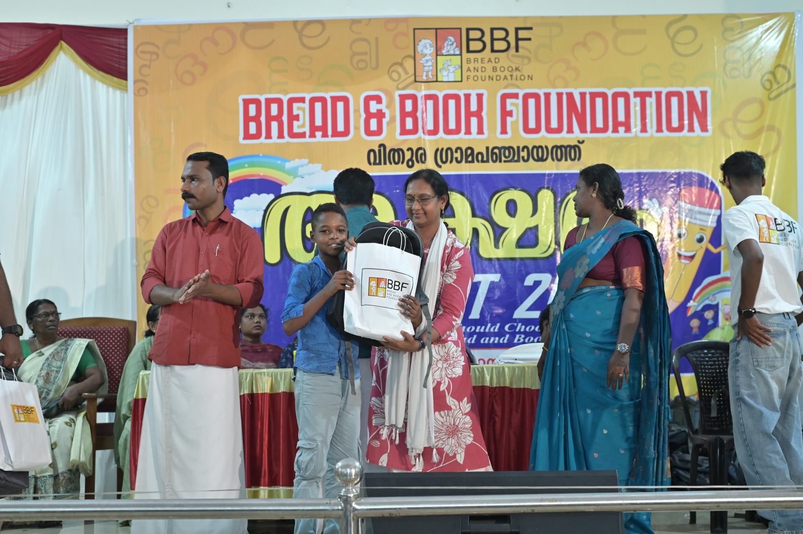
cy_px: 267
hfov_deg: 39.6
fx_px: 1114
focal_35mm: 50
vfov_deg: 27.0
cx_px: 402
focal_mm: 50
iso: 1250
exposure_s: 1/125
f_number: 5.6
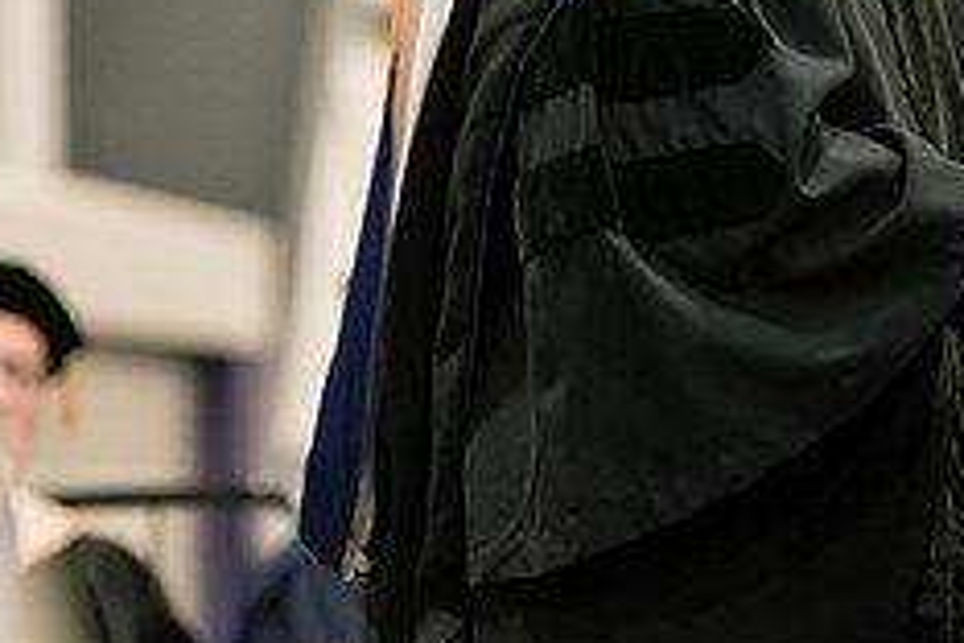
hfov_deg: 5.9
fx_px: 9291
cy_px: -52
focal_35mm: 347
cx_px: 931
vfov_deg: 4.0
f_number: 3.5
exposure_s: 1/200
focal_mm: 140
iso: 3200
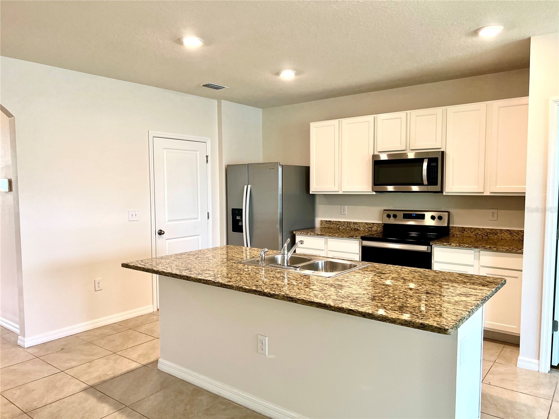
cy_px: 210
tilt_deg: -3.5
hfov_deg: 67.3
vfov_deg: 53.1
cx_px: 280
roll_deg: +0.2
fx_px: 420
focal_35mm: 26
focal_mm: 5.7
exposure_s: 1/120
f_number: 1.5
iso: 125
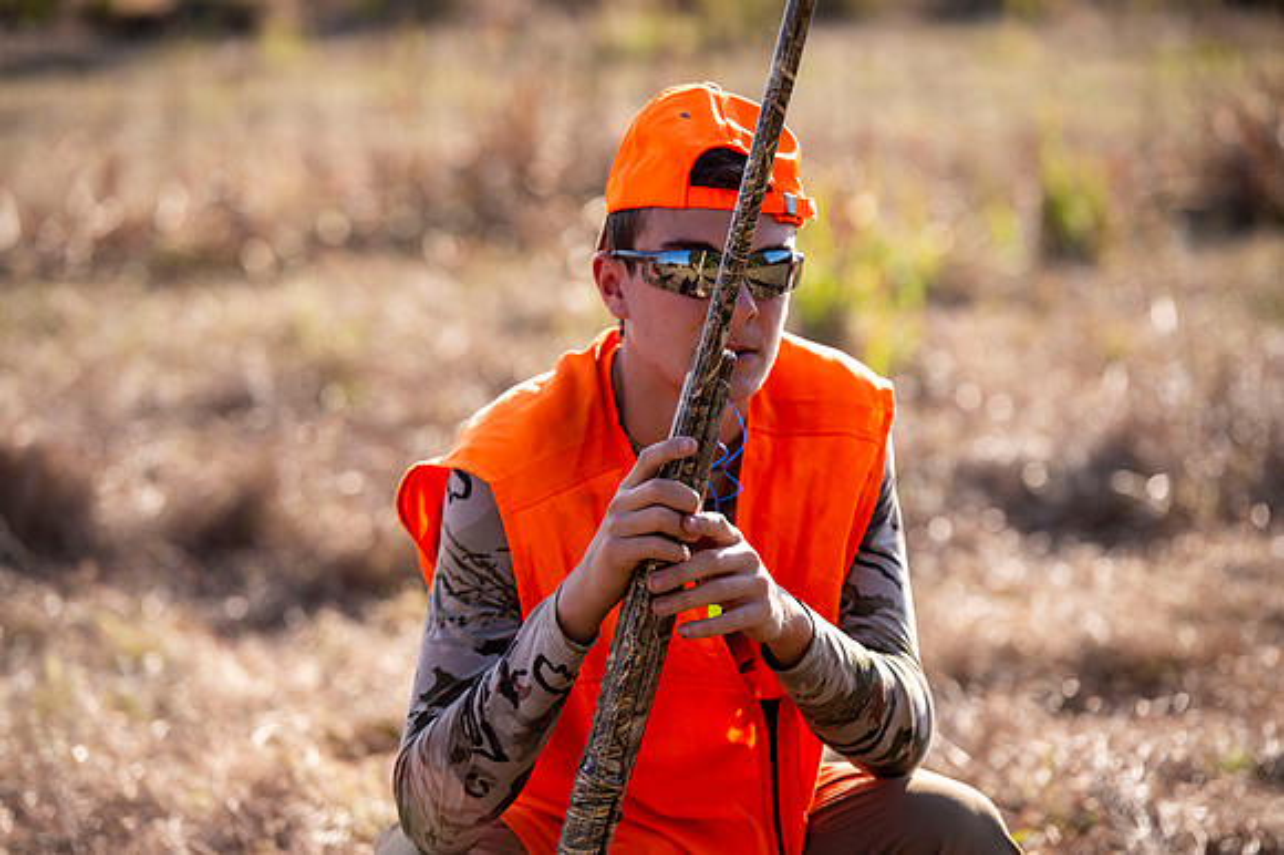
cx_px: 642
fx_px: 5881
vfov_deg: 8.3
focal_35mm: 165
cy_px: 428
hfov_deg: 12.5
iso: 200
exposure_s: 1/1000
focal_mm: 165
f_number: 4
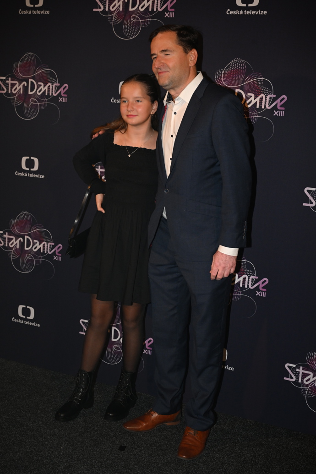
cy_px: 237
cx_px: 158
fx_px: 606
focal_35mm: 46
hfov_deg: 29.2
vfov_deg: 42.7
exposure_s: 1/320
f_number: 5.6
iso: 2500
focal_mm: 46
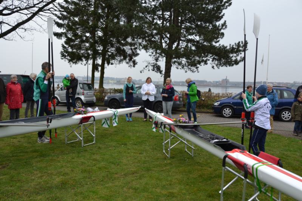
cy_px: 100
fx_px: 227
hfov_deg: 67.4
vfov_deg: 48.0
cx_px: 151
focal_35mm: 27
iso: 100
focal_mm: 18
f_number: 5.6
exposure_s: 1/125
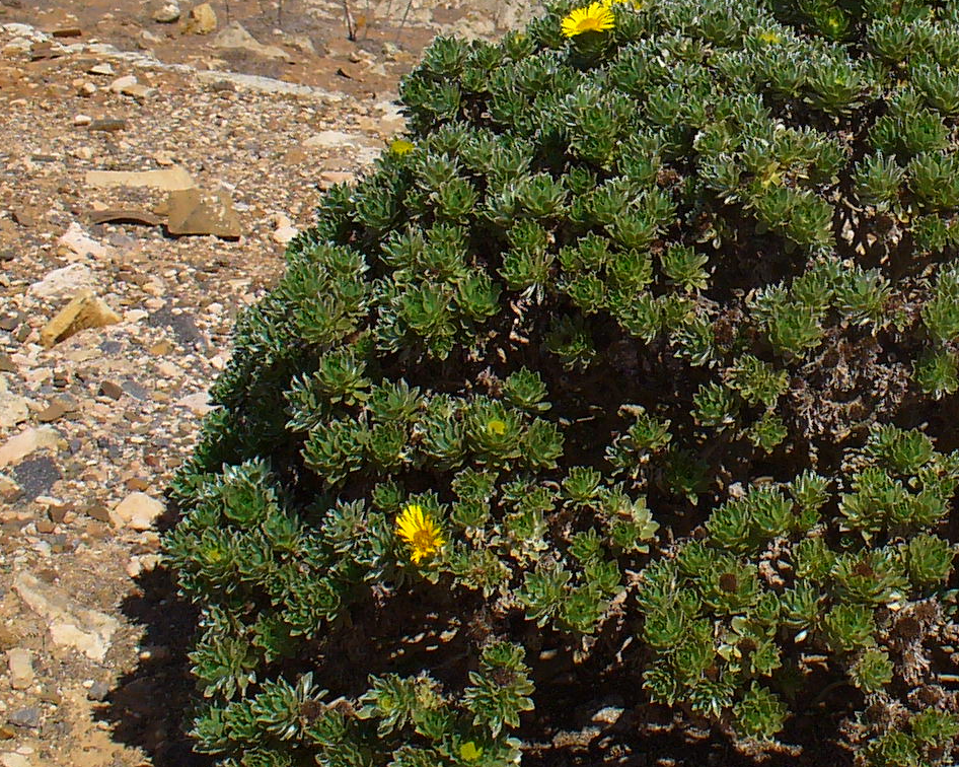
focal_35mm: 88
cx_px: 836
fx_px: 2497
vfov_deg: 17.4
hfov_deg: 21.3
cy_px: 189
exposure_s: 1/500
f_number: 5.6
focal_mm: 6.1
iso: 64
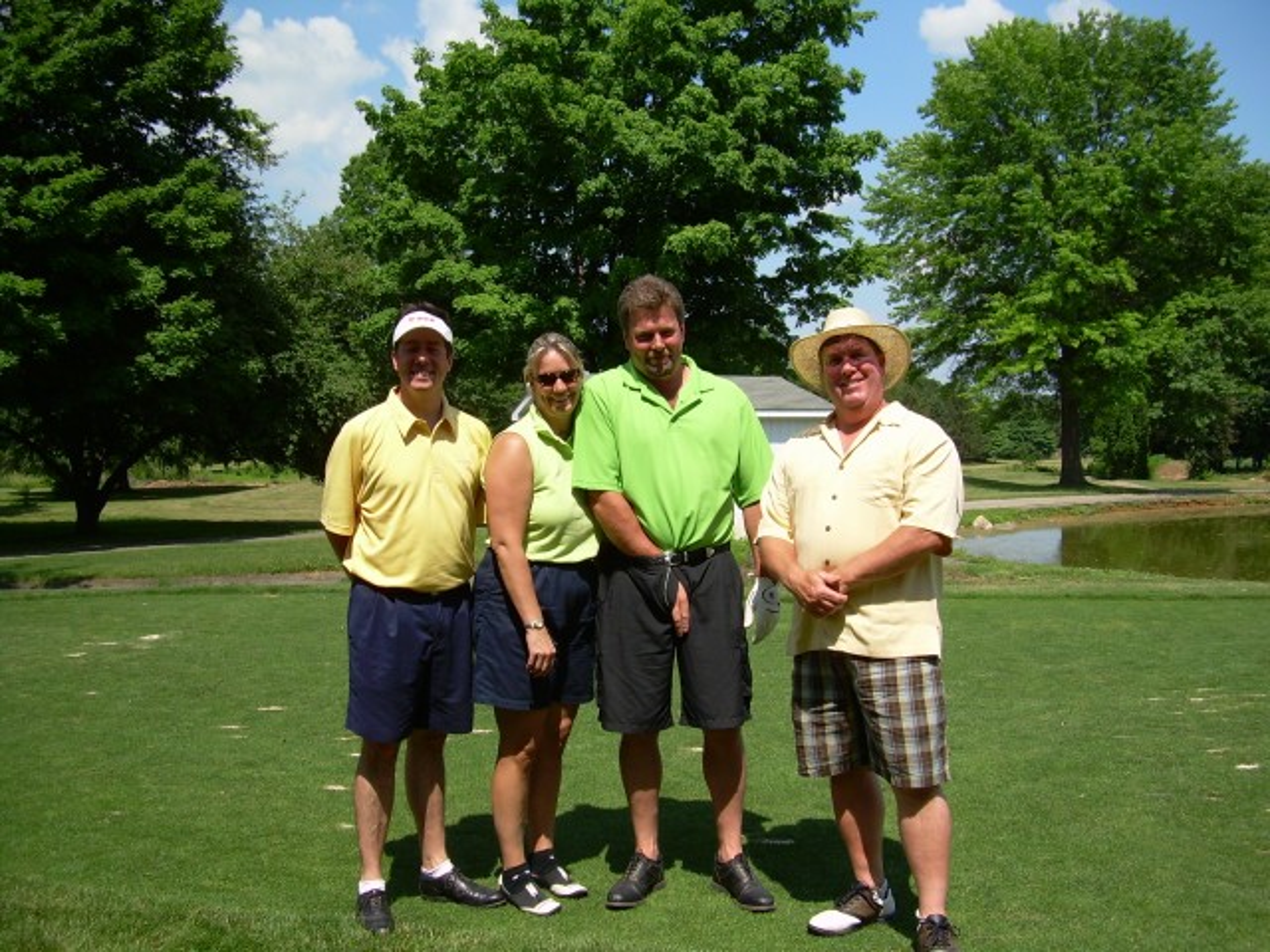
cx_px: 635
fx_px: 1394
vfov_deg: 37.7
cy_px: 476
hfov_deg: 49.0
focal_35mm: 38
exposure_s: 1/917
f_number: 2.8
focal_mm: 6.3
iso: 50
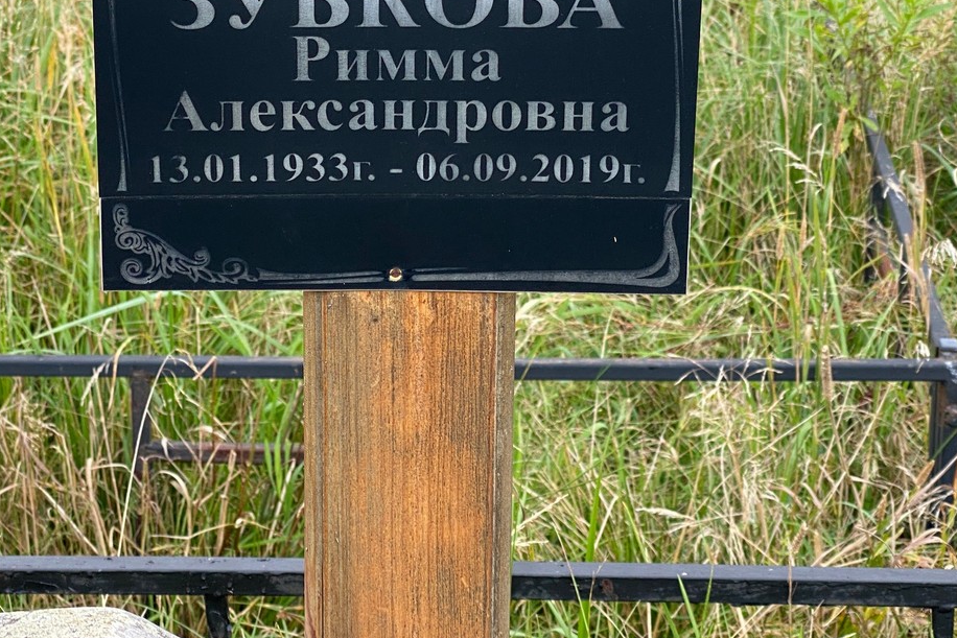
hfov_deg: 23.9
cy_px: 98
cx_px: 375
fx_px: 2260
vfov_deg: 15.9
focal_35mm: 85
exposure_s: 1/140
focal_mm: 6
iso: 20
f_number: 2
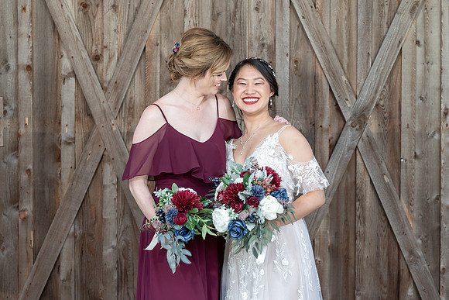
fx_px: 1529
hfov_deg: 16.7
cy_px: 181
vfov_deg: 11.2
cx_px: 271
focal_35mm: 123
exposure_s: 1/200
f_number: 4
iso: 250
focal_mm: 99
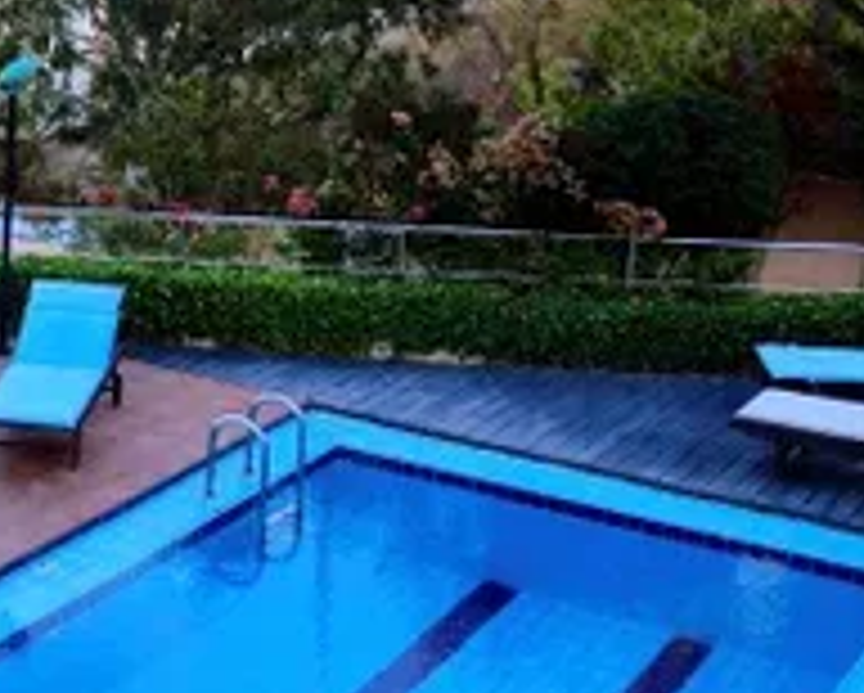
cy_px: 76
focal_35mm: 79
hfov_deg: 22.4
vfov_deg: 19.1
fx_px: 2022
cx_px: -153
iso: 100
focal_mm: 18
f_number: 11
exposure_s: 1/13
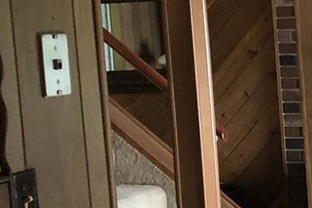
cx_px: 545
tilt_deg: -7.7
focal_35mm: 146
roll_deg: +1.7
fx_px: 1264
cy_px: 210
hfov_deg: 12.9
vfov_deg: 9.3
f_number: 1.8
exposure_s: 1/15
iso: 40
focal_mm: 3.99
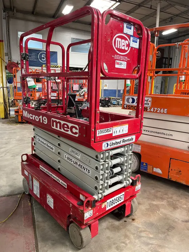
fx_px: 189
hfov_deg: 53.1
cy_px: 126
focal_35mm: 26
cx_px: 94
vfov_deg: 67.3
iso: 200
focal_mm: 5.1
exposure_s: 1/60
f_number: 1.6
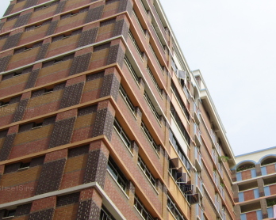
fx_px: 441
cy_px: 110
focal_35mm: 54
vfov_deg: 28.1
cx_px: 206
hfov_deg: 34.1
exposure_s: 1/458
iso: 50
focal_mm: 5.95
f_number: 5.8
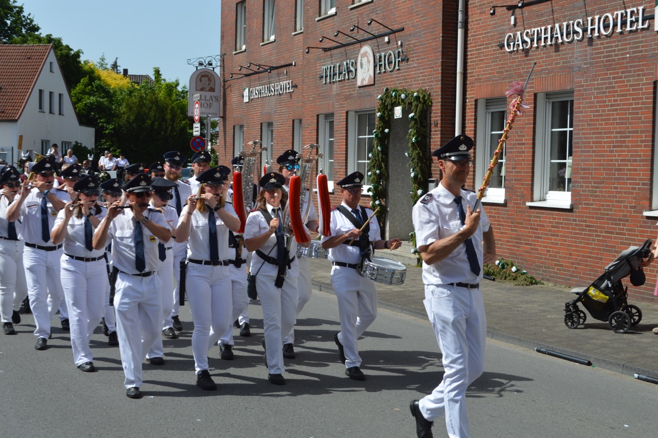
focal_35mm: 60
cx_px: 329
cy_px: 219
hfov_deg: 33.4
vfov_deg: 22.6
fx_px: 1096
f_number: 8
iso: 100
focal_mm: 40
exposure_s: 1/250
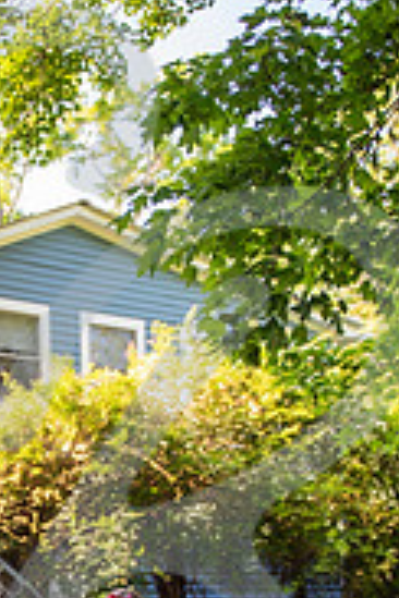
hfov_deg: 21.8
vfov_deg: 32.1
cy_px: 552
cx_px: -36
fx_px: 981
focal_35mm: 59
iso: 100
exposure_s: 1/200
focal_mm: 24
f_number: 2.8
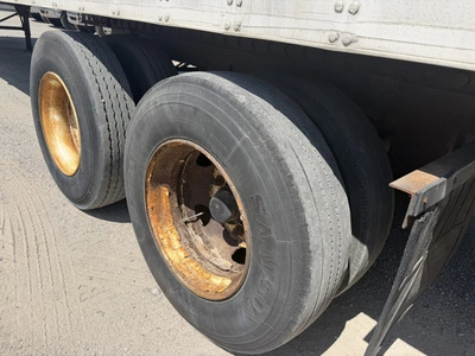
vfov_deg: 56.8
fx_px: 329
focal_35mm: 24
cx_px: 238
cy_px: 178
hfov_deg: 71.6
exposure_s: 1/4405
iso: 80
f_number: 1.78
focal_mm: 6.76
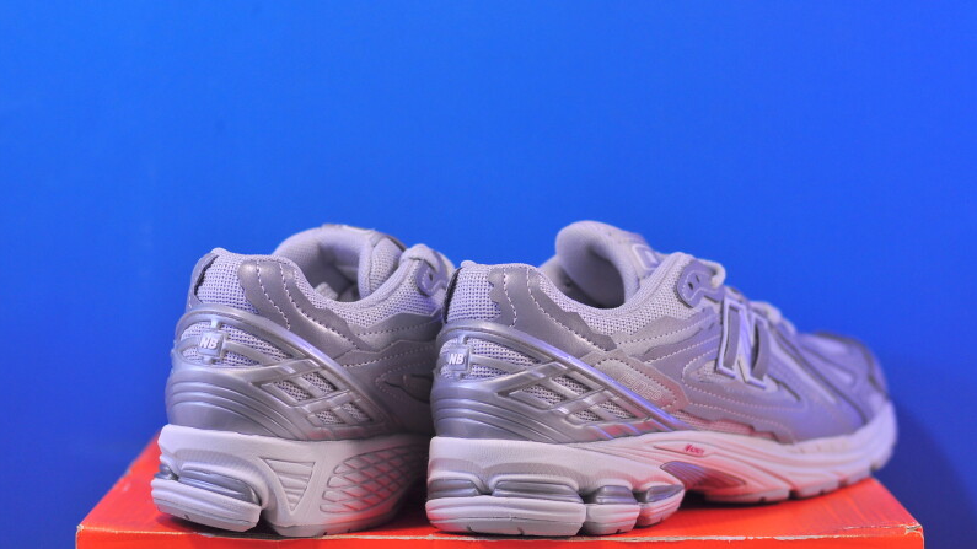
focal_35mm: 79
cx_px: 488
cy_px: 267
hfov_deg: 26.9
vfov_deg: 15.3
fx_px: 2046
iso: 250
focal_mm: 50
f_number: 2.5
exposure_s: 1/320
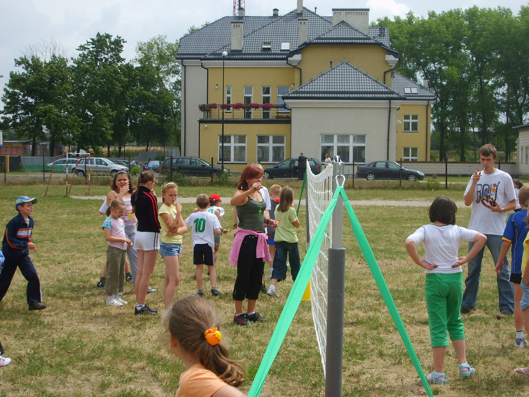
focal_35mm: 61
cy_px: 198
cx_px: 264
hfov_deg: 31.7
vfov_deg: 24.0
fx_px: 932
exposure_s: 1/750
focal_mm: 10.3
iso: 50
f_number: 3.6
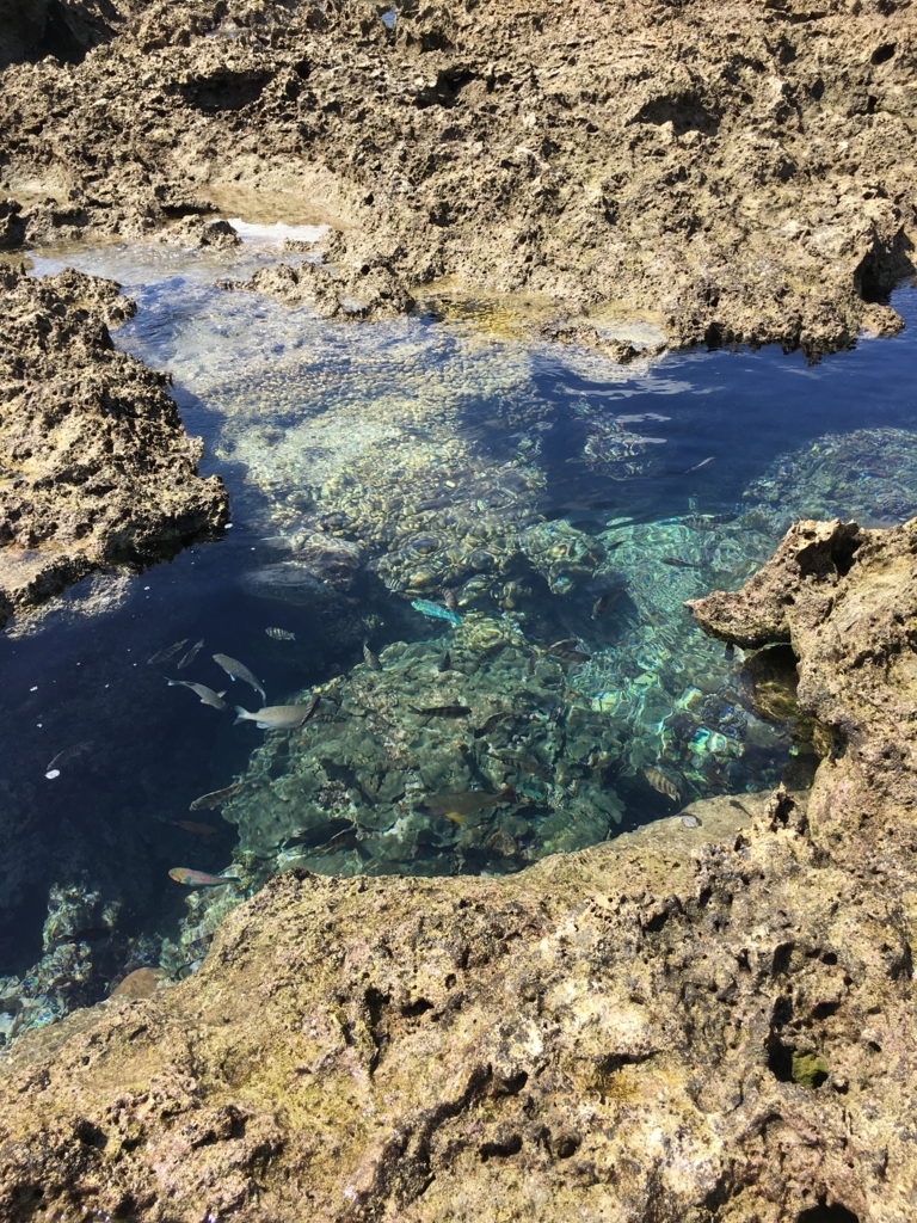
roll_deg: +0.5
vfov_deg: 61.7
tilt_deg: -34.5
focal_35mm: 29
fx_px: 1024
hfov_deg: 48.2
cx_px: 458
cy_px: 612
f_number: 2.2
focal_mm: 4.15
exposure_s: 1/761
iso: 25
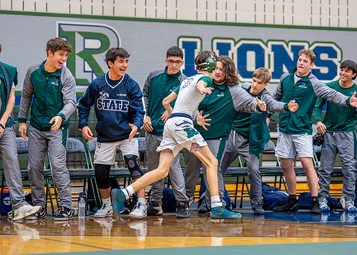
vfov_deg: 12.7
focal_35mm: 113
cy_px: 114
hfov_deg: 17.8
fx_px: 1142
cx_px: 186
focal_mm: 93
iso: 6400
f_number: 2.8
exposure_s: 1/1000
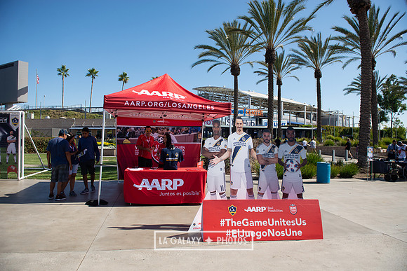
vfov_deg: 53.2
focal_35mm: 24
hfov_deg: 73.7
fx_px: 271
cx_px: 204
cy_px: 136
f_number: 4
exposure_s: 1/2000
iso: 200
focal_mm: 24
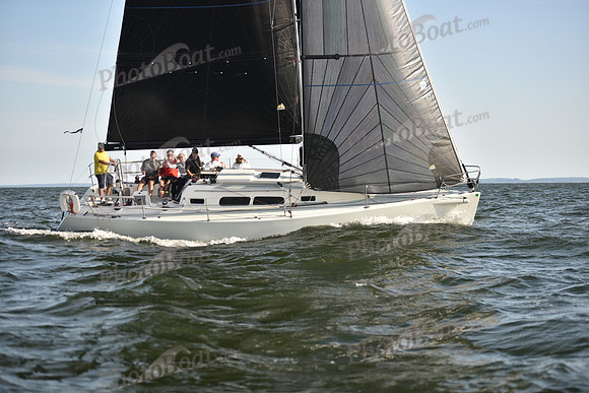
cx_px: 294
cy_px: 196
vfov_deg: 19.5
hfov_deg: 28.8
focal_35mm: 70
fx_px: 1145
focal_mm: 70
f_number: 2.8
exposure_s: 1/1250
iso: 250
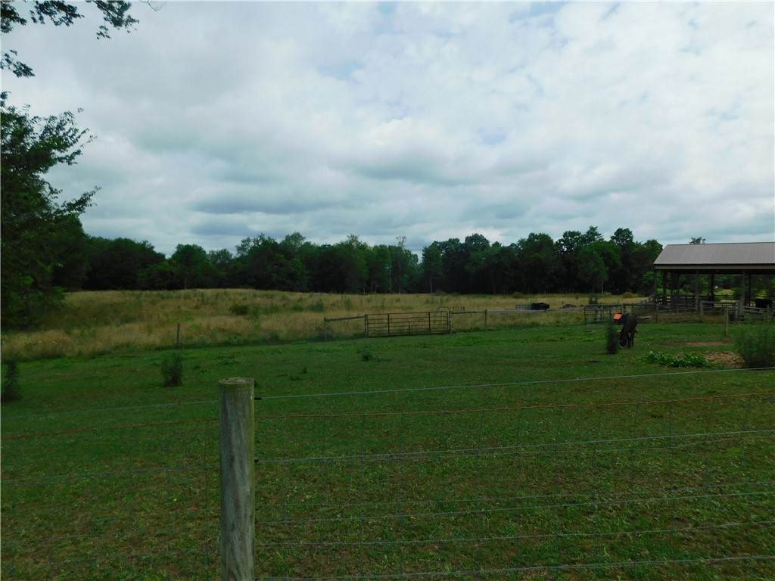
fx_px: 515
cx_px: 388
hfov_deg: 73.9
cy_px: 290
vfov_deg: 58.9
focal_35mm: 23
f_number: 6
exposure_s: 1/800
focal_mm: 4
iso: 125
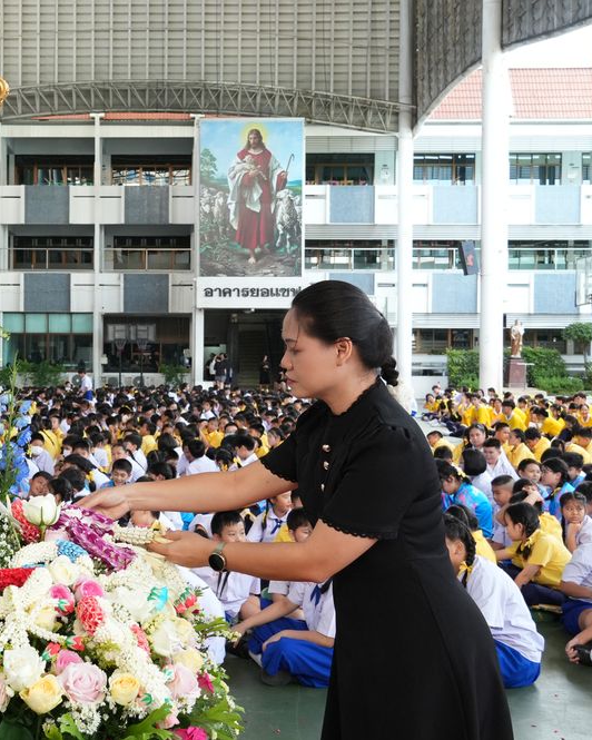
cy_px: 370
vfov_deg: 38.3
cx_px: 142
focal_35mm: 49
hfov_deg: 30.5
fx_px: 1067
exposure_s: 1/200
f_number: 5.6
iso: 1250
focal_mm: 23
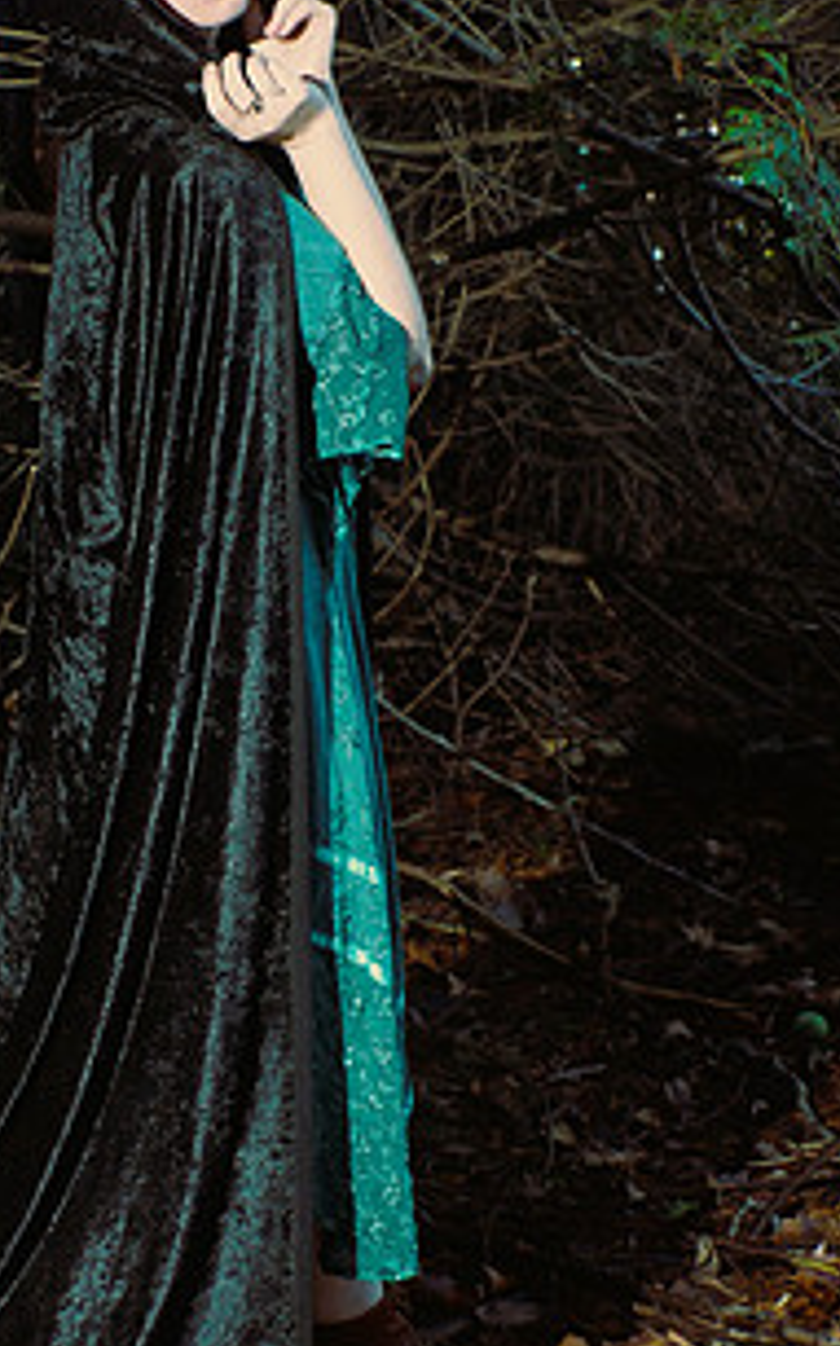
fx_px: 1980
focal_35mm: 54
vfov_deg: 37.5
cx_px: 361
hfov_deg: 23.9
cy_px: 581
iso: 400
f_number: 5
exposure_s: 1/60
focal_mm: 24
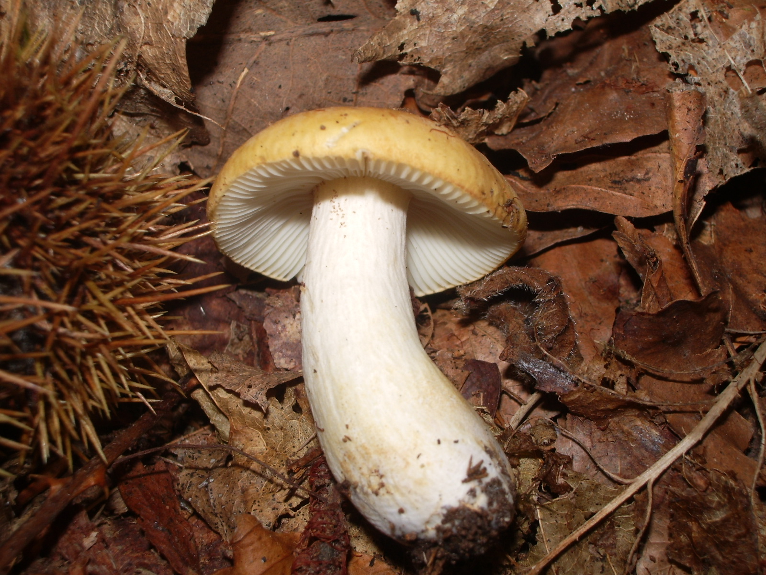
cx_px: 383
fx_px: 1372
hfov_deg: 31.2
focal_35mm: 62
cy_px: 288
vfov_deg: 23.7
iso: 50
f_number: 5.6
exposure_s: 1/50
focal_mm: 10.2
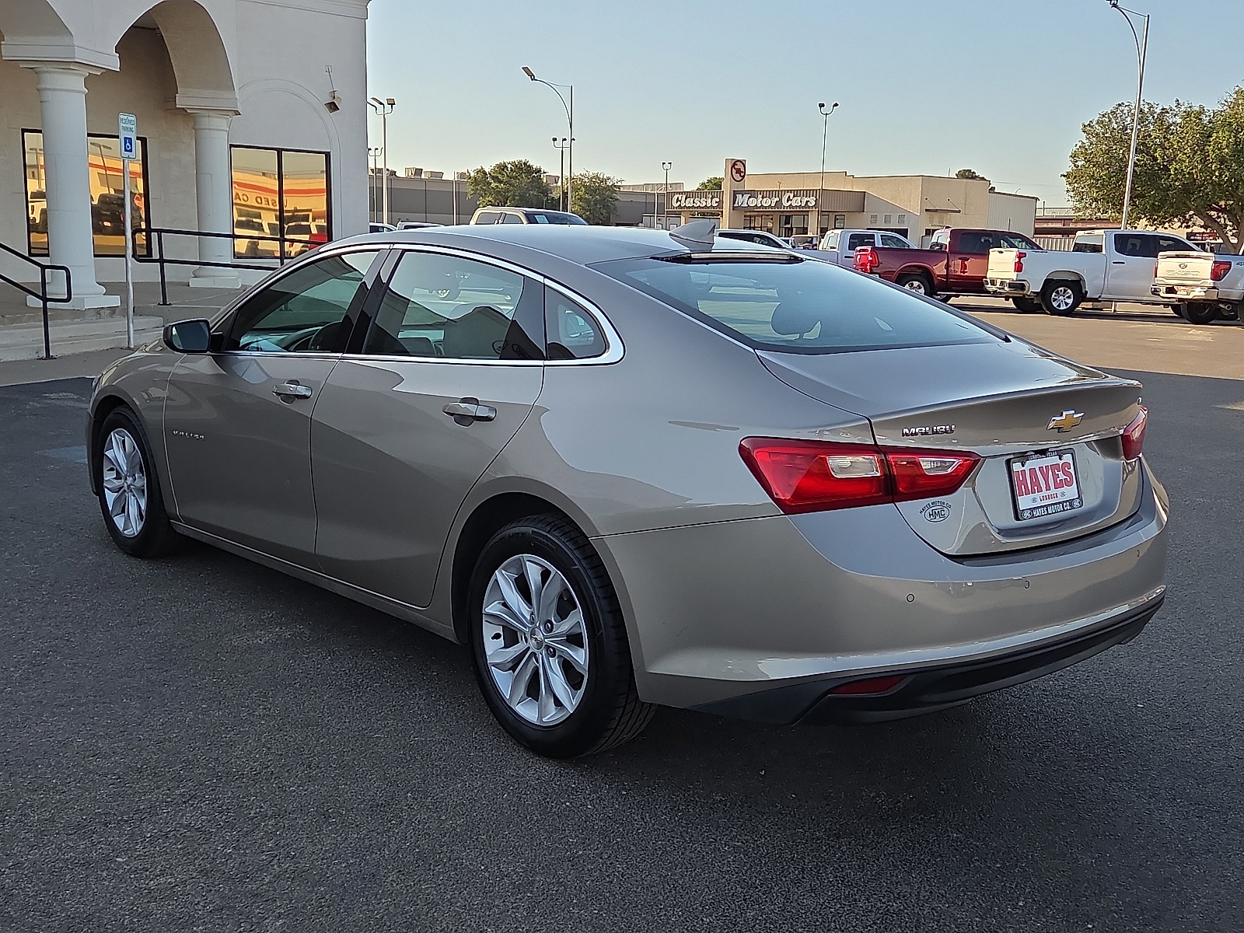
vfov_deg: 40.7
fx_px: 1258
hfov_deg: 52.6
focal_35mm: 35
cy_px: 466
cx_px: 622
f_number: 1.8
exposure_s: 1/1000
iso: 25
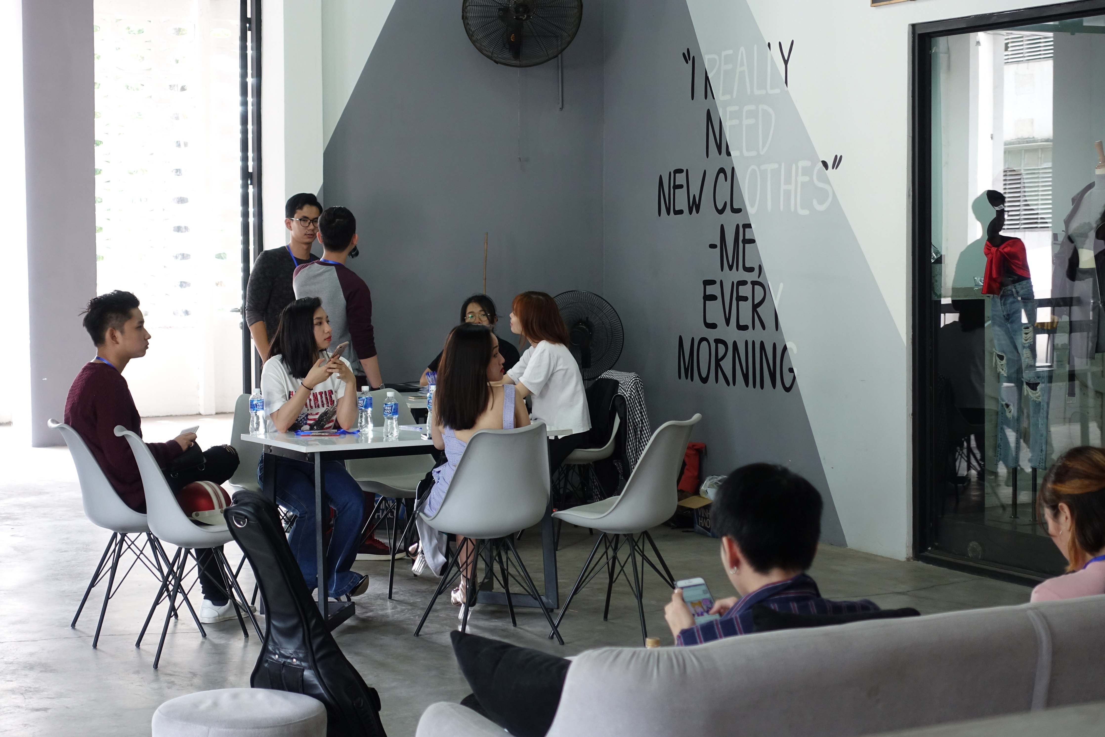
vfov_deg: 19.5
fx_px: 2148
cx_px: 552
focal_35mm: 70
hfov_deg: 28.8
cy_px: 368
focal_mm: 25.7
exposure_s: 1/80
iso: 500
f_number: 2.8
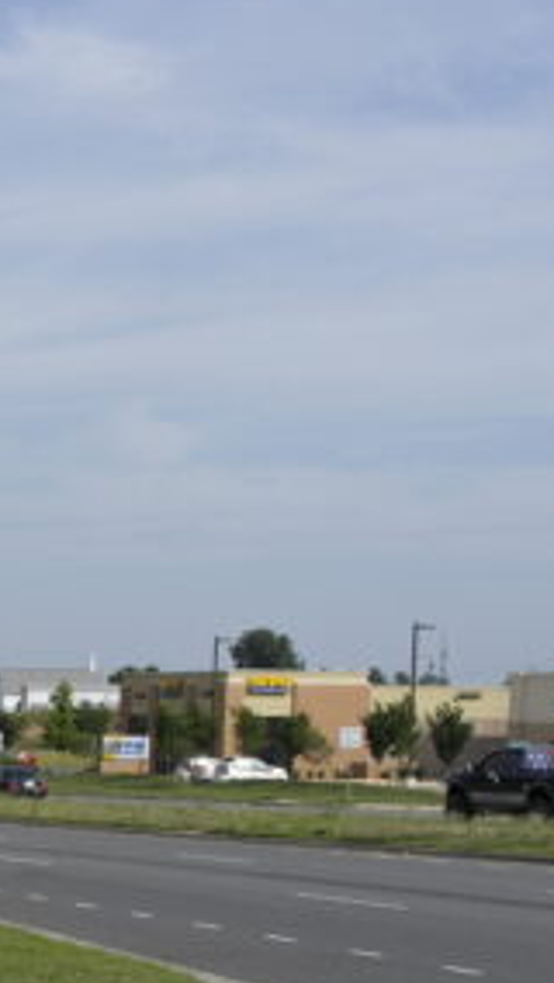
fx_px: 2217
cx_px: -672
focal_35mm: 85
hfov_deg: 12.1
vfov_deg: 24.4
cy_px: 865
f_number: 7.1
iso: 100
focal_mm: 20
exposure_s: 1/400
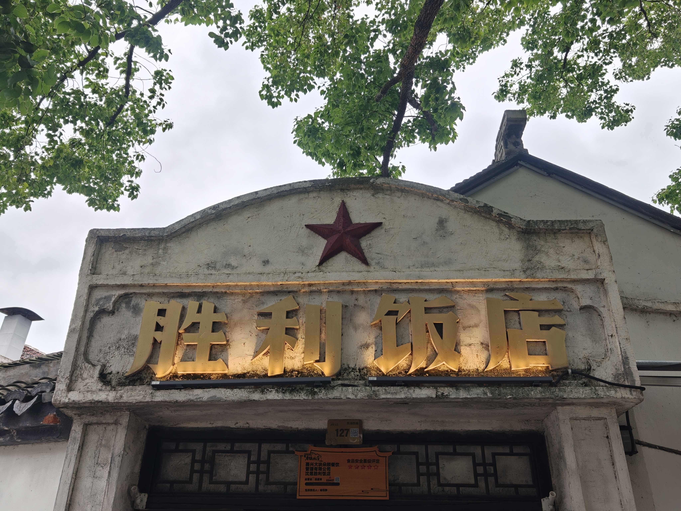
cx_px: 340
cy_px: 256
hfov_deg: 61.7
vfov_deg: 48.2
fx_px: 571
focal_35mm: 29
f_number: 1.8
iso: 64
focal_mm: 8.67
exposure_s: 1/200
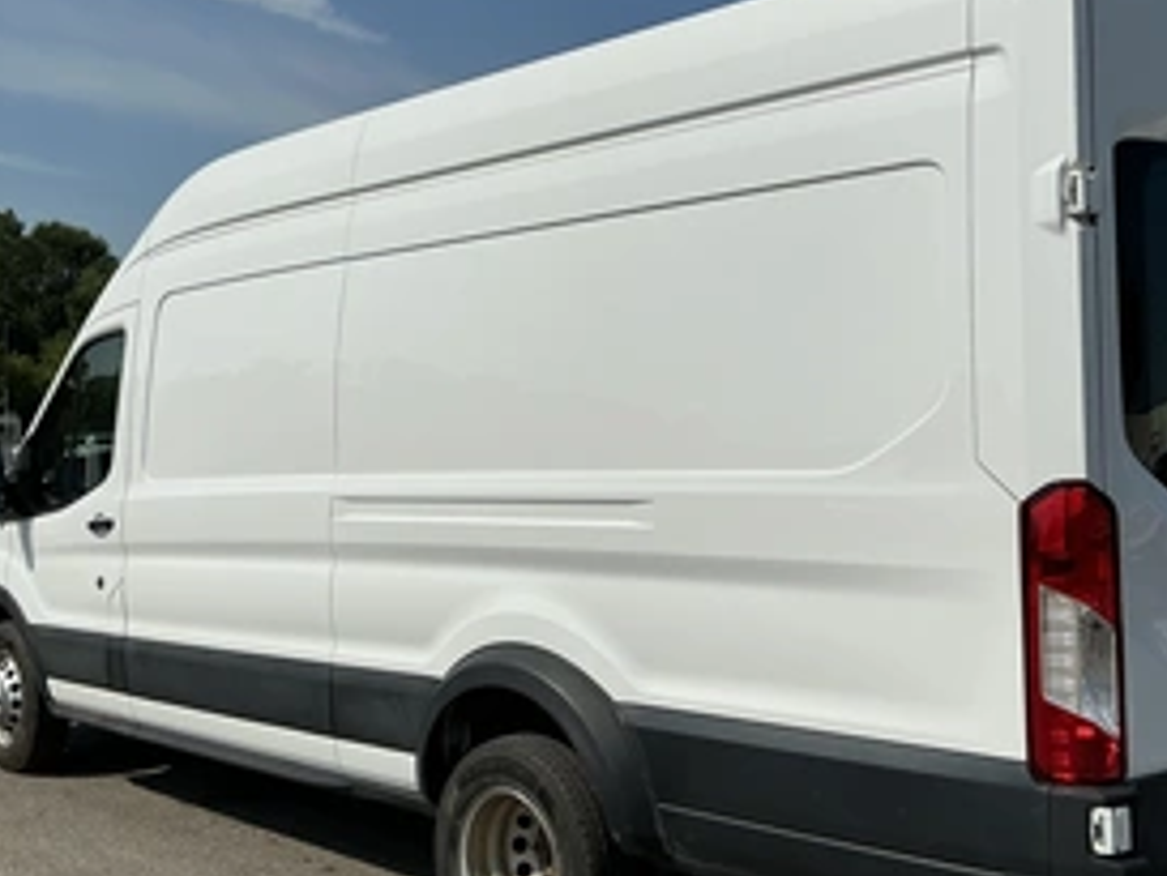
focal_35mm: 41
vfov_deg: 35.2
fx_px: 1383
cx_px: 705
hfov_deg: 45.5
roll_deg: +0.4
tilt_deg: -0.2
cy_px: 440
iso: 25
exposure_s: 1/5263
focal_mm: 3
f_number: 1.8
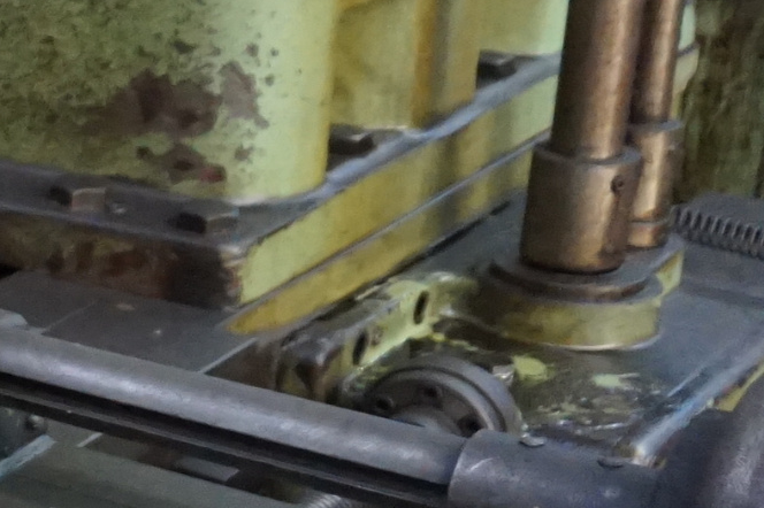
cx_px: -1014
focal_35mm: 118
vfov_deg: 11.6
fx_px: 2503
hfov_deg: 13.3
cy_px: 239
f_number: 3.5
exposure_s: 1/100
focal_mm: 16
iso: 3200
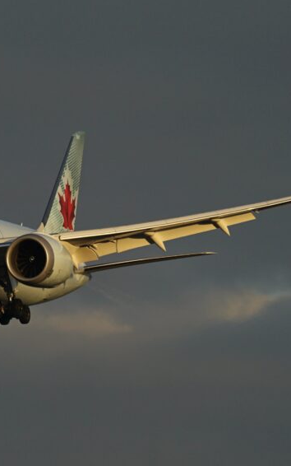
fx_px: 7014
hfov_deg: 2.4
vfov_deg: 3.8
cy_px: 233
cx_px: 4
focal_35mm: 553
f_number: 5.6
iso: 100
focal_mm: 300
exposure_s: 1/1000
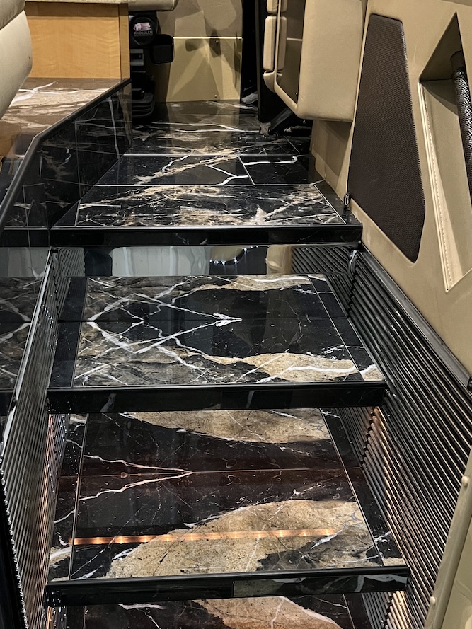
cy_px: 375
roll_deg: +0.7
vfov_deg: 47.6
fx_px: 709
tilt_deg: -30.2
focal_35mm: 39
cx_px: 209
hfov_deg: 36.8
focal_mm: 5.1
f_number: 1.6
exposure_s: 1/30
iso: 640
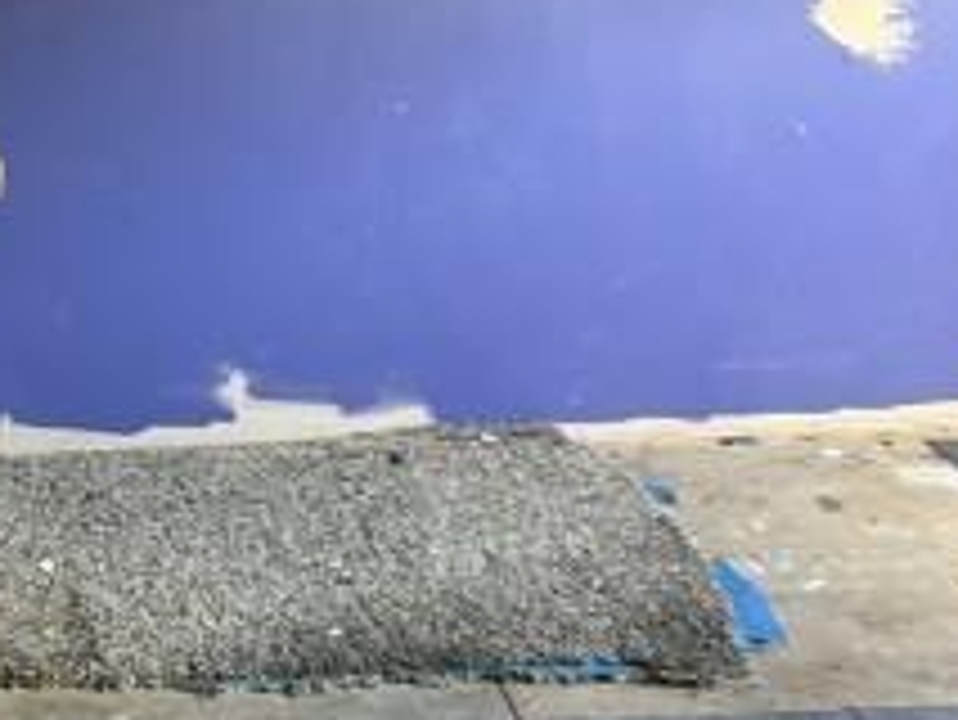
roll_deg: +4.7
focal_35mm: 78
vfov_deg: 18.5
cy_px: 45
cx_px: 13
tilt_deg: -9.3
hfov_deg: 24.0
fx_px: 2160
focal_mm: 5.7
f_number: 1.5
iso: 250
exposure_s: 1/60
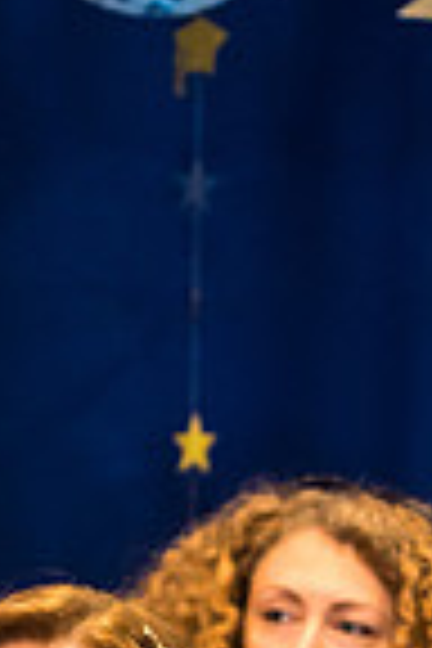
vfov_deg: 6.6
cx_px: 351
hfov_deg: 4.4
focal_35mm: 312
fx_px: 5616
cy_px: 796
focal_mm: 100
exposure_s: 1/80
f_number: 2.8
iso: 1600
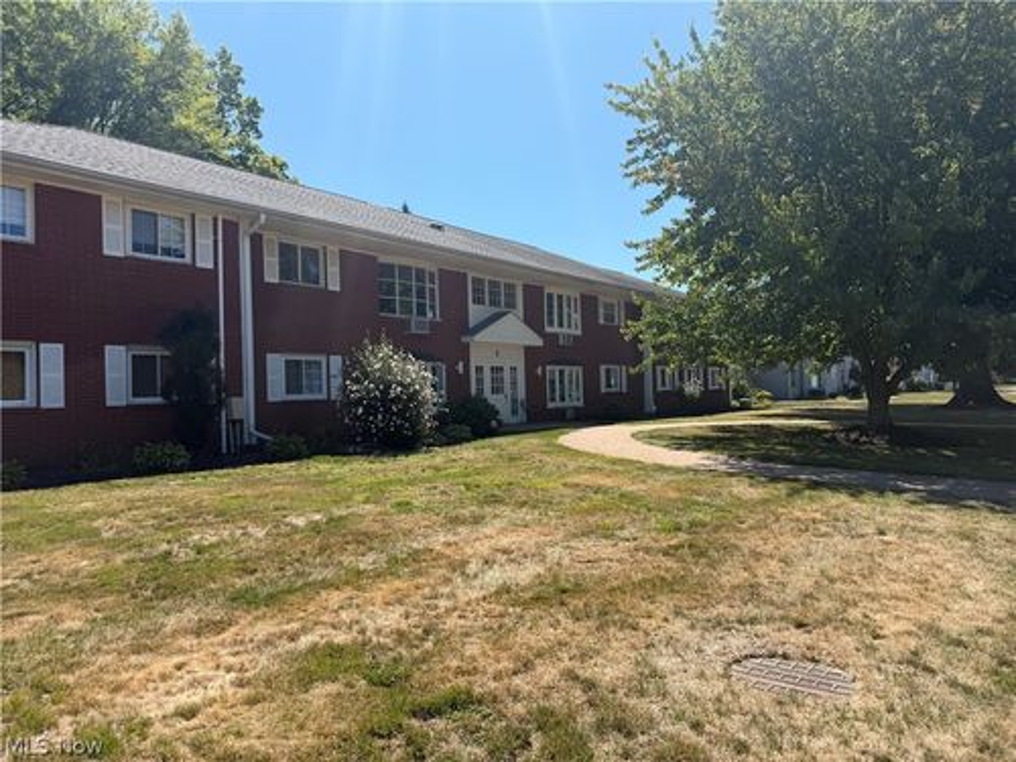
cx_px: 508
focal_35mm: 24
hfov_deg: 71.6
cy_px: 381
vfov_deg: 56.8
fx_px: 704
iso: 80
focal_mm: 6.76
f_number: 1.78
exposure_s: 1/3425
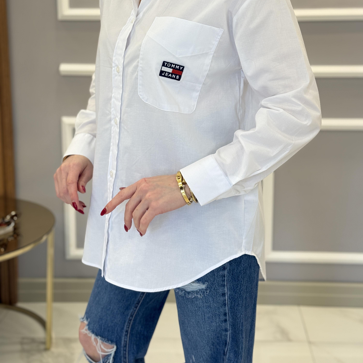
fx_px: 676
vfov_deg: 29.9
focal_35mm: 57
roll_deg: +0.6
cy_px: 125
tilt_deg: -9.1
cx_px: 183
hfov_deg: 30.0
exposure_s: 1/121
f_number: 1.78
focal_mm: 6.76
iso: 80
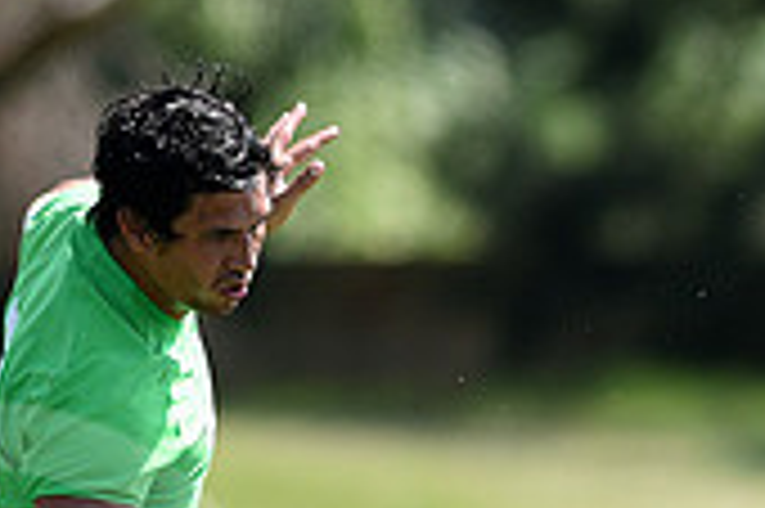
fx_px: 21717
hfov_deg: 2.0
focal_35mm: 1023
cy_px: 735
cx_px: 747
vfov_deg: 1.3
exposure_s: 1/1600
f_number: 2.8
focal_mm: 300
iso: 200
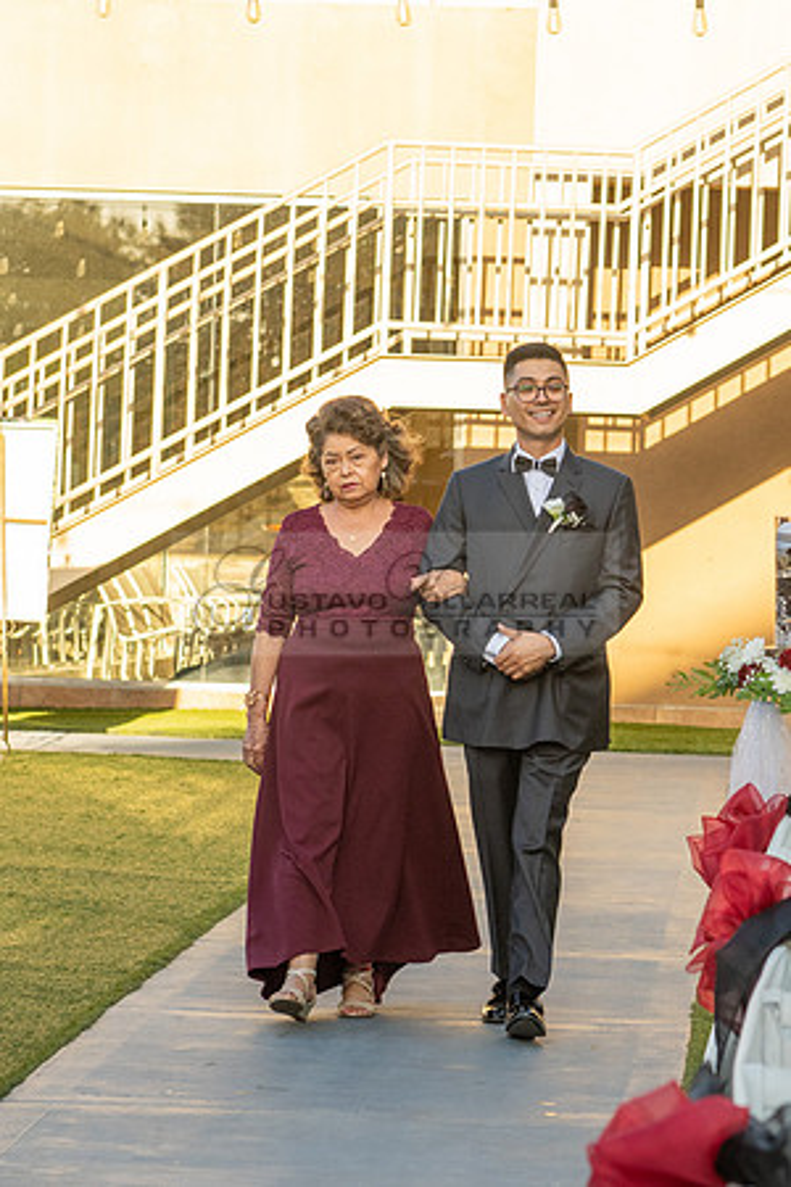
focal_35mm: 154
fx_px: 5067
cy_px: 689
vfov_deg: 13.4
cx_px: 675
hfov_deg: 8.9
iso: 500
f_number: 5.6
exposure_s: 1/640
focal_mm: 70
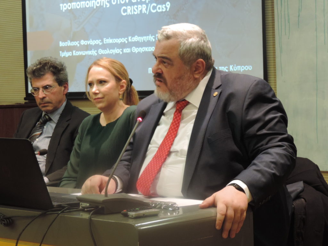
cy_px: 123
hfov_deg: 19.6
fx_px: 948
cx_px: 164
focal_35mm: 100
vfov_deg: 14.8
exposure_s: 1/25
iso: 500
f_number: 4.1
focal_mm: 17.8
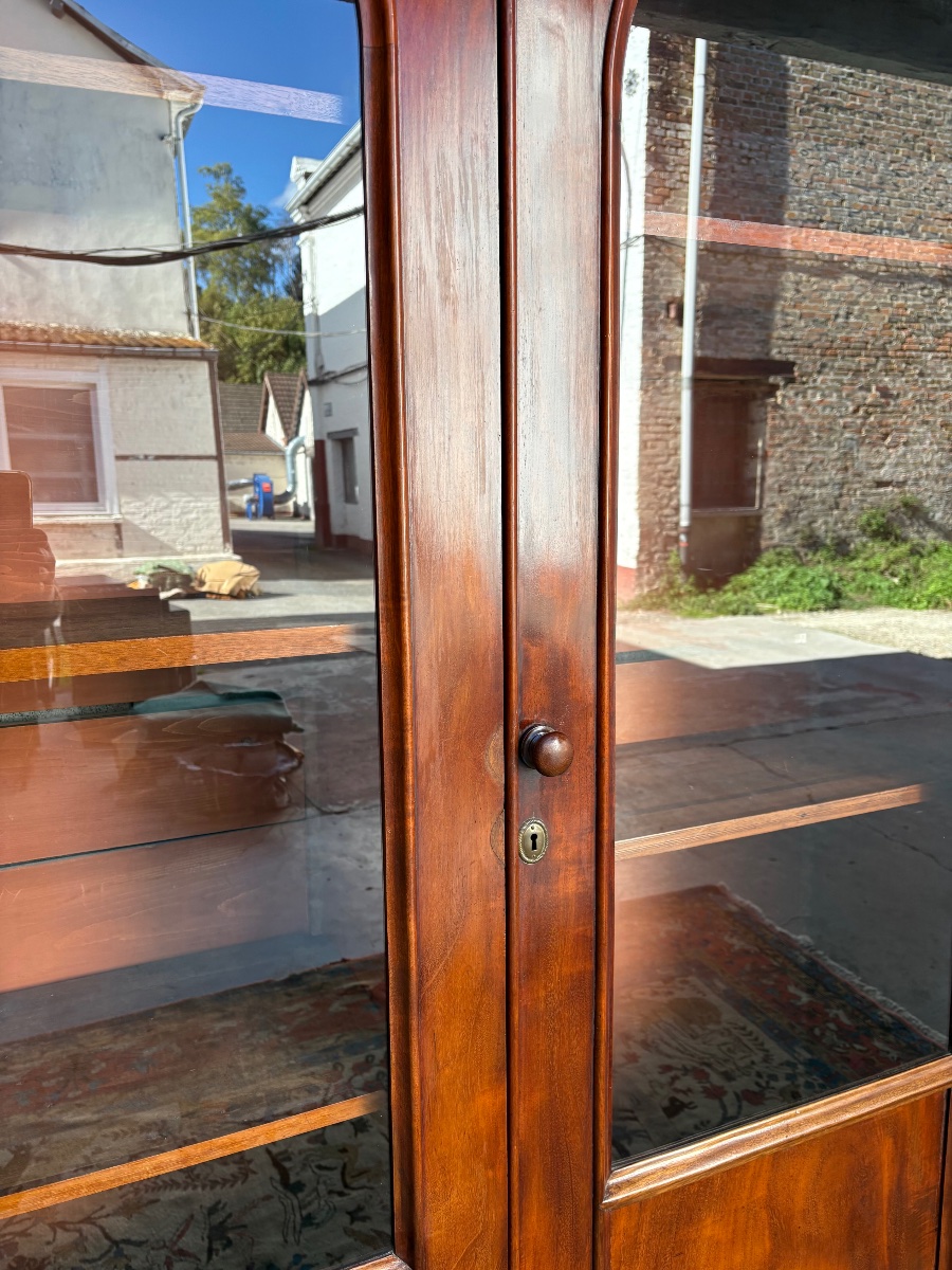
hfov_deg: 53.1
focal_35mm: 26
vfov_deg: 67.3
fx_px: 953
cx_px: 476
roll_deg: +0.5
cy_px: 635
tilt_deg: -7.3
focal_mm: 5.96
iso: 64
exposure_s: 1/276
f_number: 1.6
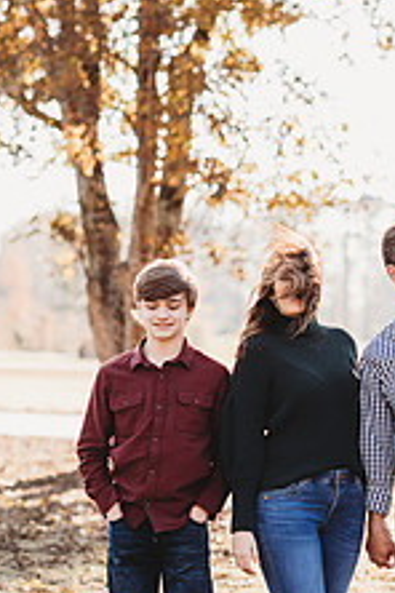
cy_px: 374
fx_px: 2831
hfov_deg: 8.0
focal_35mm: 172
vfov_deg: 11.9
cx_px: 366
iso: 200
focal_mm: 85
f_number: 2.5
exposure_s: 1/640
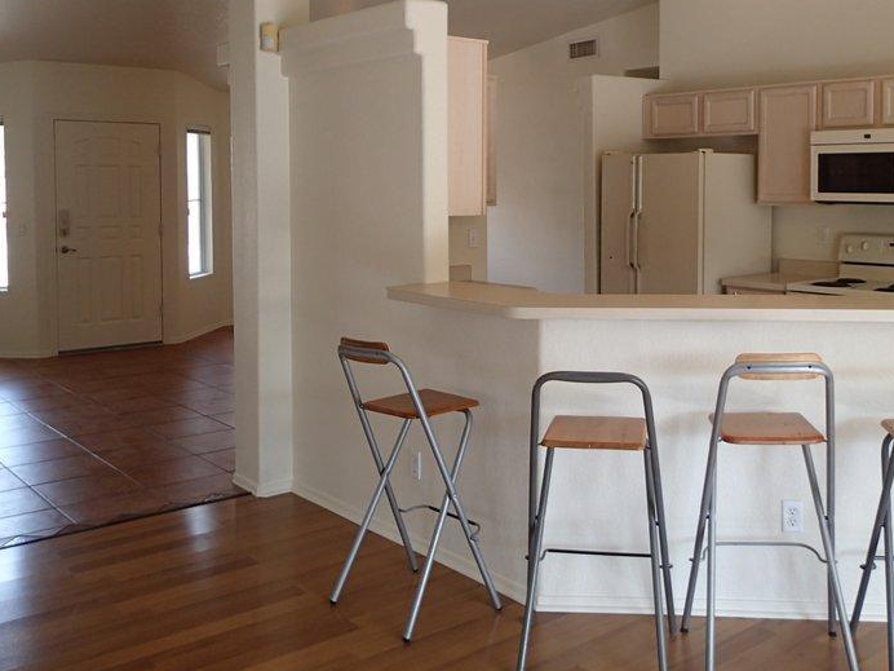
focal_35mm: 37
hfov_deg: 50.0
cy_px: 238
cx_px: 505
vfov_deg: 38.3
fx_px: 956
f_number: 2
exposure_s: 1/100
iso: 100
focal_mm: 4.5
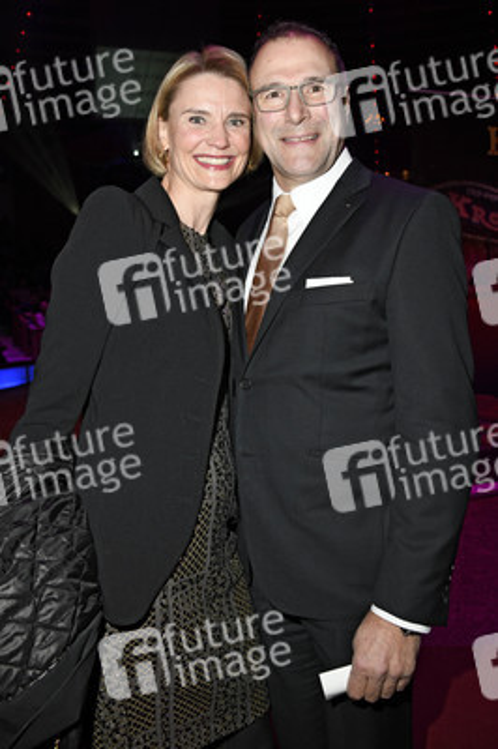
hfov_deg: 46.3
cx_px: 249
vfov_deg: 65.5
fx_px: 582
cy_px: 374
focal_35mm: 28
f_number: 6.3
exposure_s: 1/160
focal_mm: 28
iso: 1250
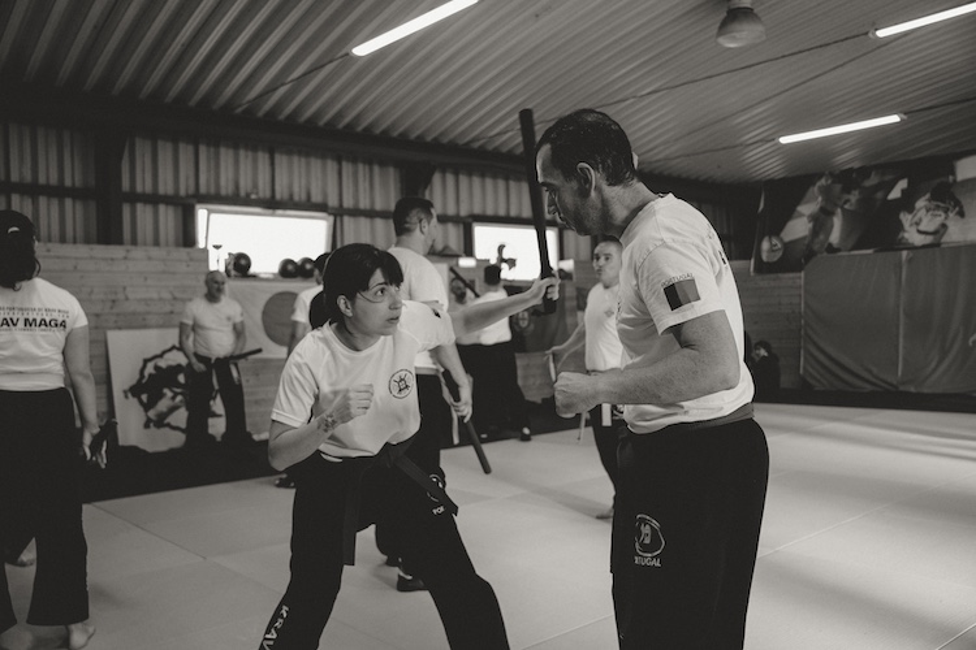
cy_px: 325
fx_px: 865
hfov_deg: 58.9
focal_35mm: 32
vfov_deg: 41.2
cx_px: 488
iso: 500
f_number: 3.5
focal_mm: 31.9
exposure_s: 1/320
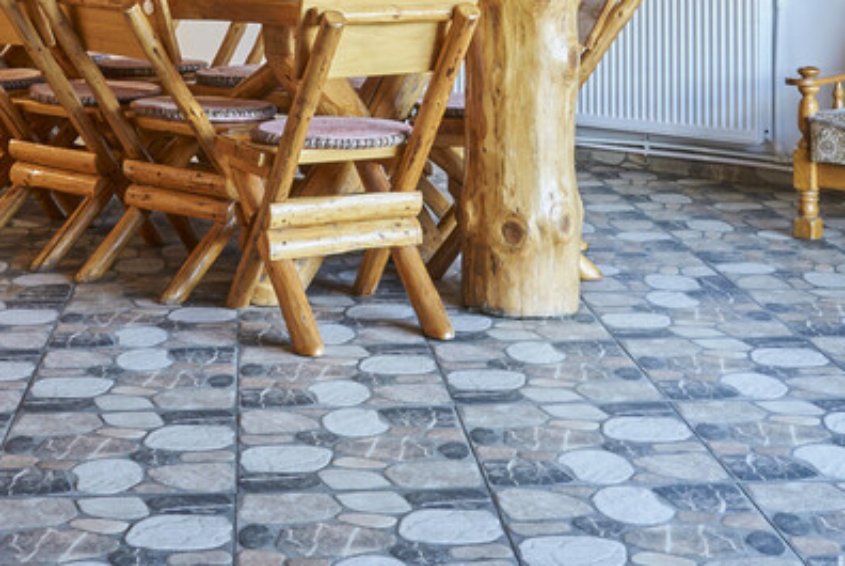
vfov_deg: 20.6
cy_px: -105
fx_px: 1457
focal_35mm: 62
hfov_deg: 32.2
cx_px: 333
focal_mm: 24
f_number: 22
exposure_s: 1.3
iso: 320
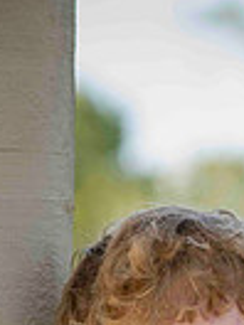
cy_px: 547
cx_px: 214
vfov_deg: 5.7
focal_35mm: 344
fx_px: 3233
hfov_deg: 4.3
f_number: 5
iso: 800
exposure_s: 1/640
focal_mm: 105
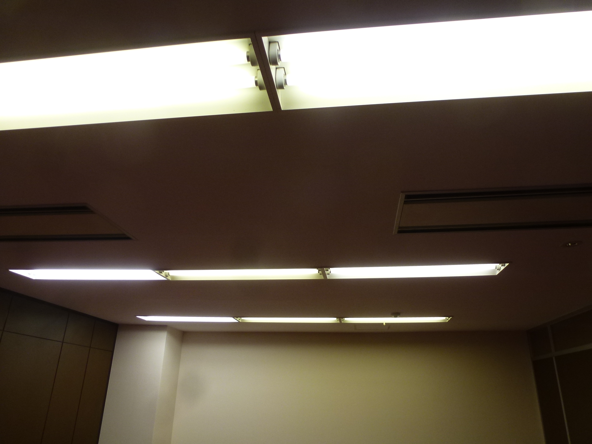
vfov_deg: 56.8
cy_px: 222
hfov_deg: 71.6
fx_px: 410
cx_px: 296
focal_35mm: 24
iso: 125
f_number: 3.3
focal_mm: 4.3
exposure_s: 1/60
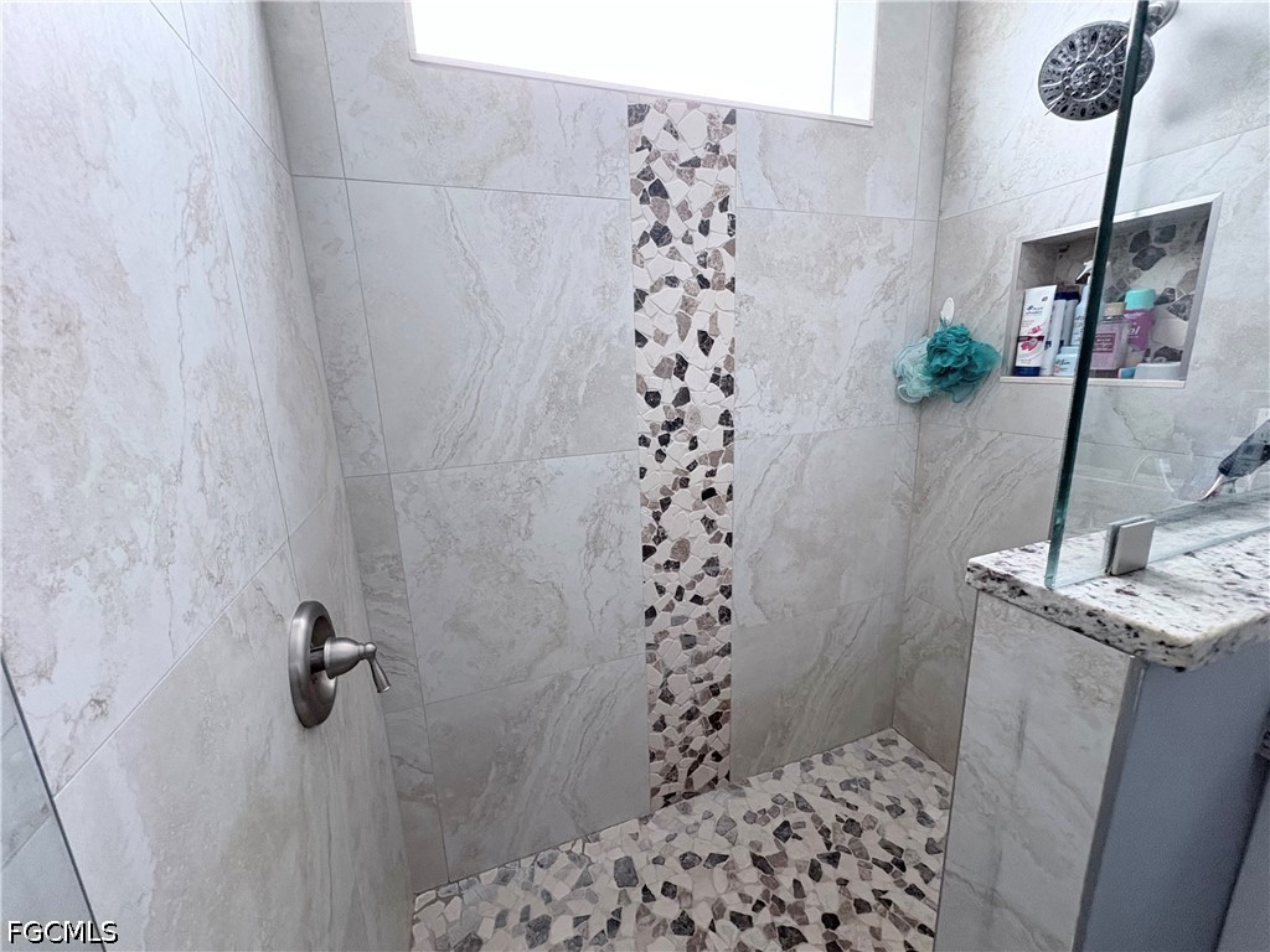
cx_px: 635
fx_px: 514
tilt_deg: -13.5
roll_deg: +2.7
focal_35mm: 14
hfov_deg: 102.1
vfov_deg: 85.7
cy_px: 476
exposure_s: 1/60
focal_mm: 2.22
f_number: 2.2
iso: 320
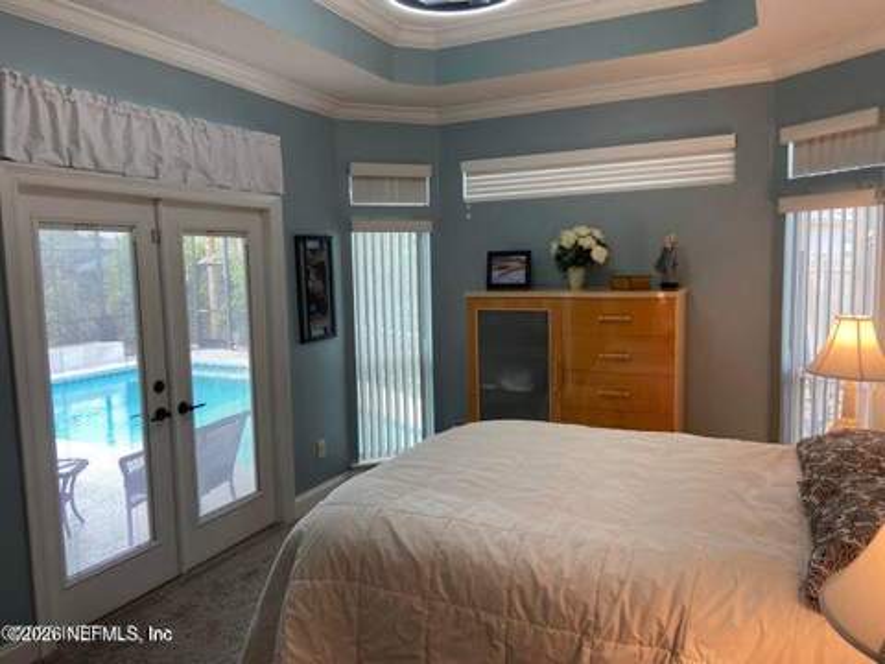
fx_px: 665
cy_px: 332
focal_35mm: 26
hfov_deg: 67.3
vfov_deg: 53.1
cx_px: 442
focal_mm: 4.25
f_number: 1.8
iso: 100
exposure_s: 1/120
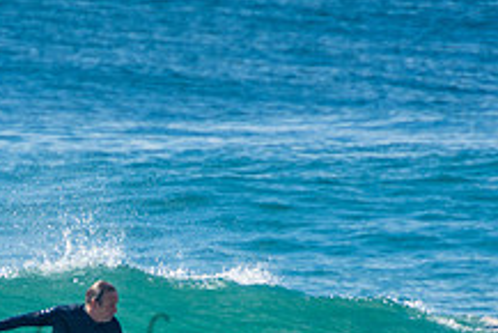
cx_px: 135
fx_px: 22189
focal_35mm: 1603
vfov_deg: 0.9
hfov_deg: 1.3
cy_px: 330
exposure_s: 1/1250
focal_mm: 400
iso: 280
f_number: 5.6
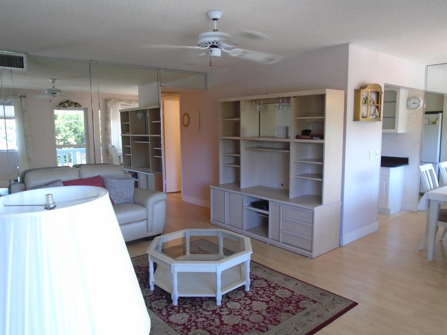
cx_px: 224
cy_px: 168
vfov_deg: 53.1
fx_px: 336
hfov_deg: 67.3
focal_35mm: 26
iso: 250
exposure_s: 1/30
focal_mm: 4.6
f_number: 3.2
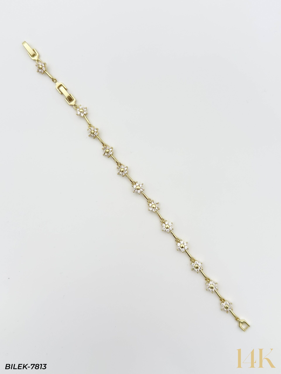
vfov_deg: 52.6
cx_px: 140
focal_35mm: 35
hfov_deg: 40.7
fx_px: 379
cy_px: 187
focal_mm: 6.76
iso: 100
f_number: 1.78
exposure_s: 1/1582
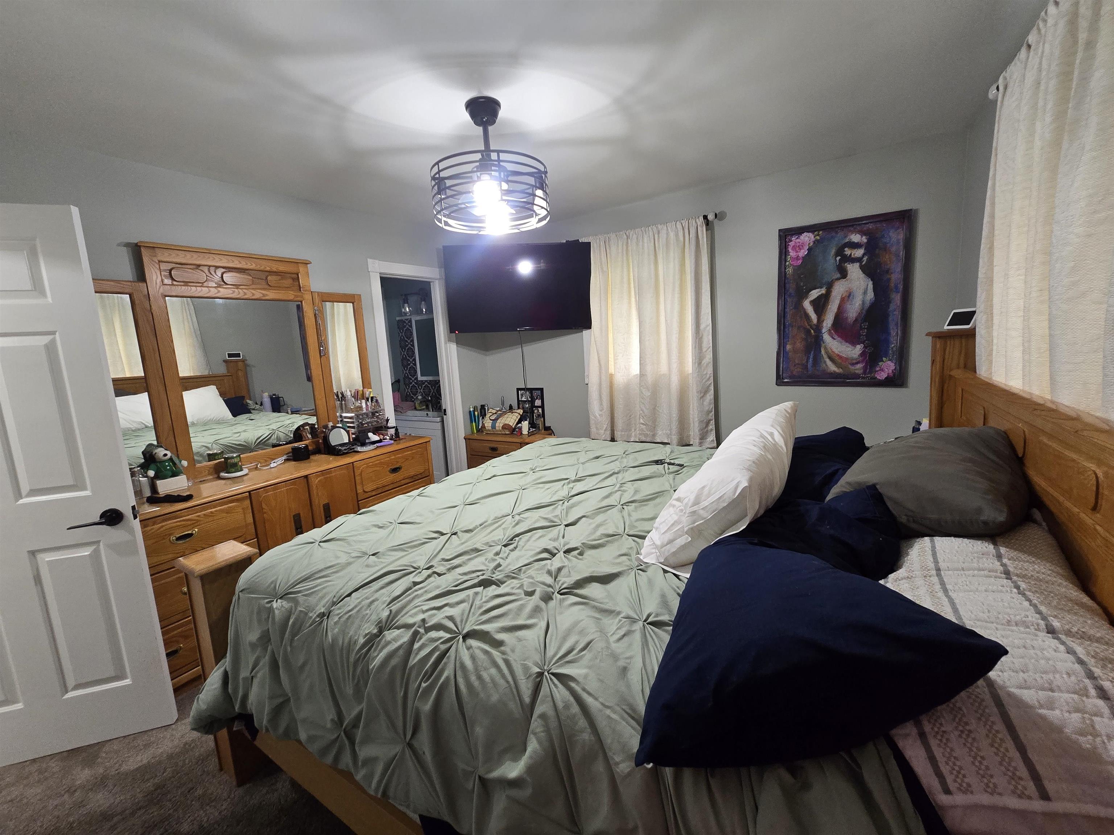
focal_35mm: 13
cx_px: 557
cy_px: 418
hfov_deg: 106.2
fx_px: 418
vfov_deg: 89.9
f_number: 2.2
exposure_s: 1/60
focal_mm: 2.2
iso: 250
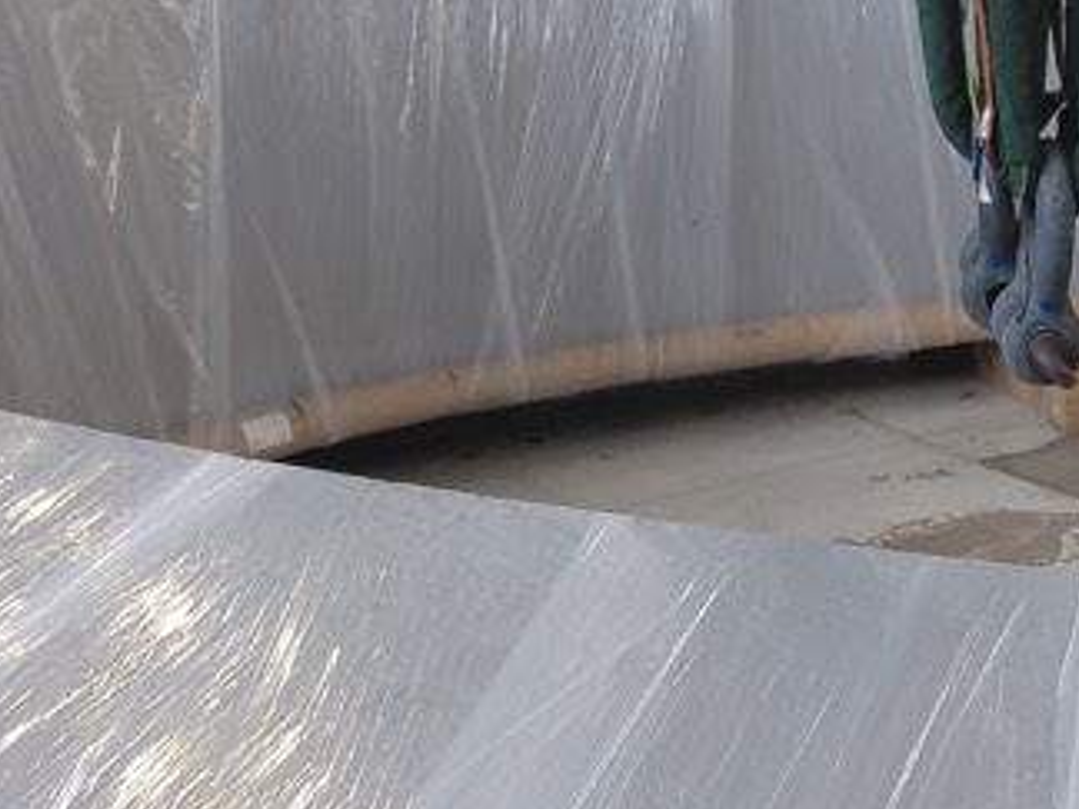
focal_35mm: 85
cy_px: 301
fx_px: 2649
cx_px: 1166
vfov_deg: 17.3
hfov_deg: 21.9
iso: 50
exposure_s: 1/125
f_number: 1.8
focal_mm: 4.69
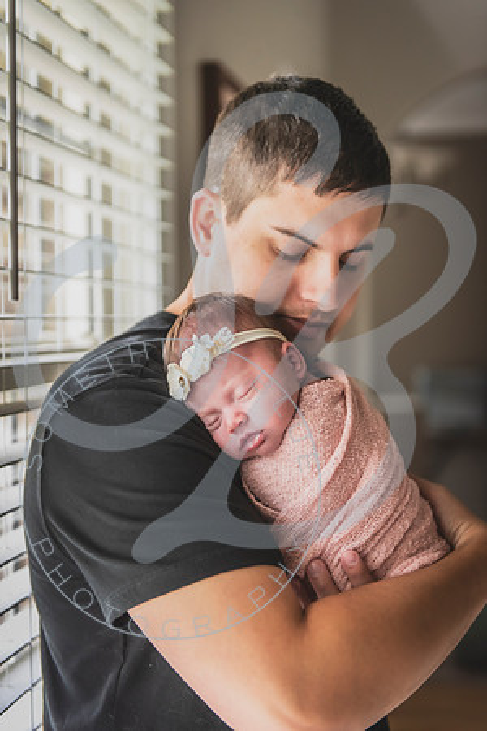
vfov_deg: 34.5
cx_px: 244
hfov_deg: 23.4
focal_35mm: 58
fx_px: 1177
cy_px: 366
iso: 1000
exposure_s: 1/160
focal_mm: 58
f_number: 2.8
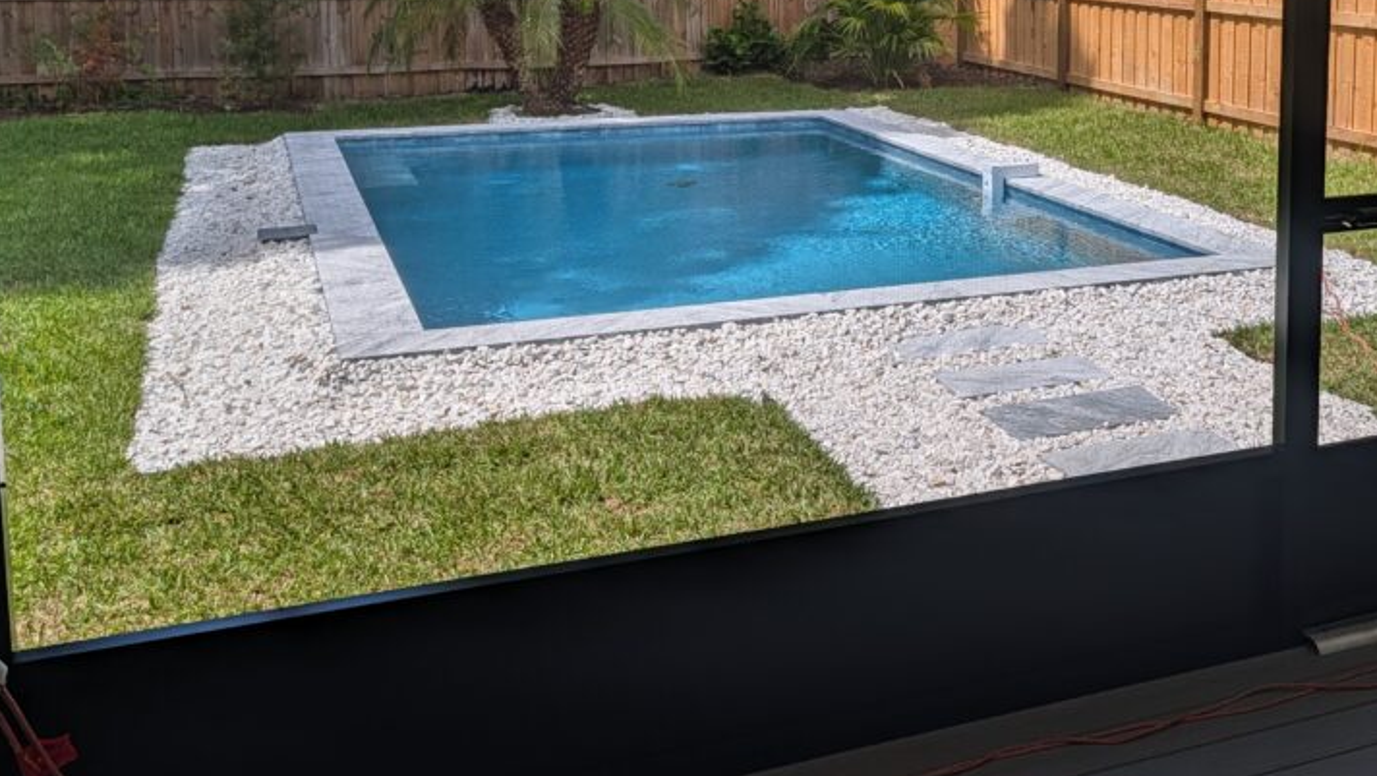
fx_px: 1571
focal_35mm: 43
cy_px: 111
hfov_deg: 45.4
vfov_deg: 27.0
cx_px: 1064
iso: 20
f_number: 1.68
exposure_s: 1/951
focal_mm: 6.9
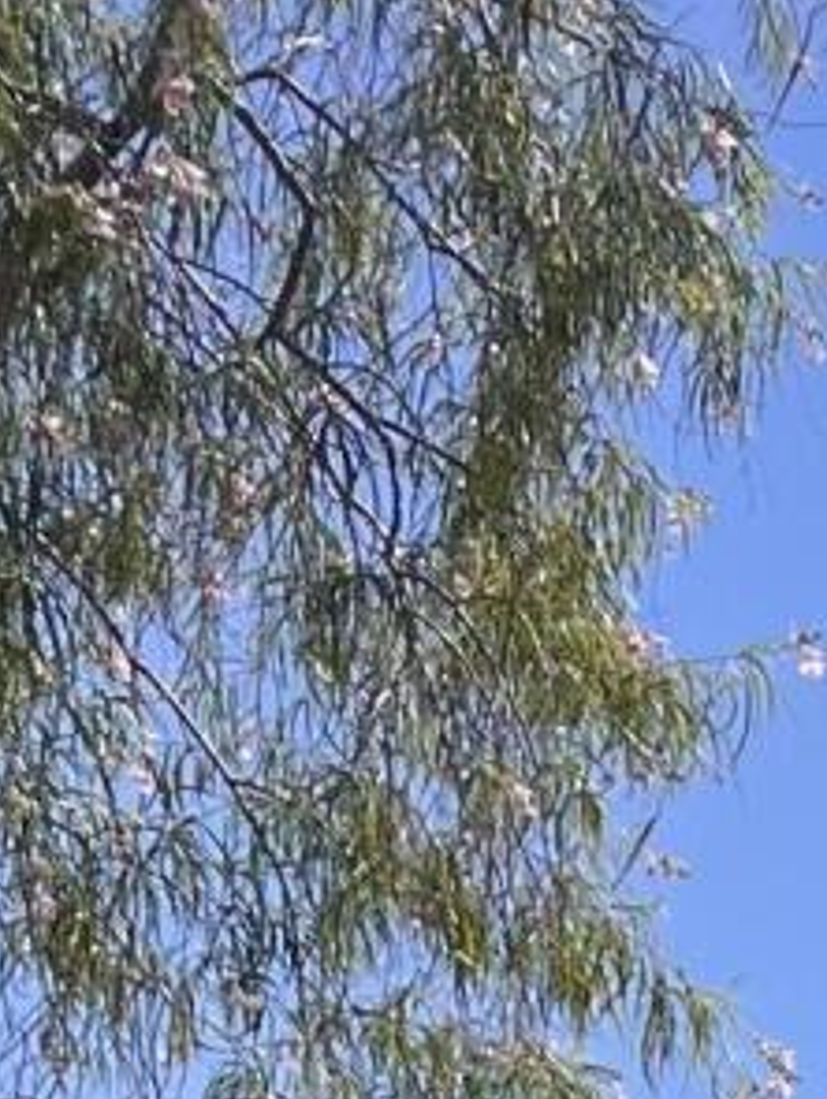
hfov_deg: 8.0
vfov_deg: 9.1
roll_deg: +1.0
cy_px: 3297
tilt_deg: -5.7
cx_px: 1684
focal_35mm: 176
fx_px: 5594
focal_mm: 5.1
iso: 50
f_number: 1.6
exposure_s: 1/4149
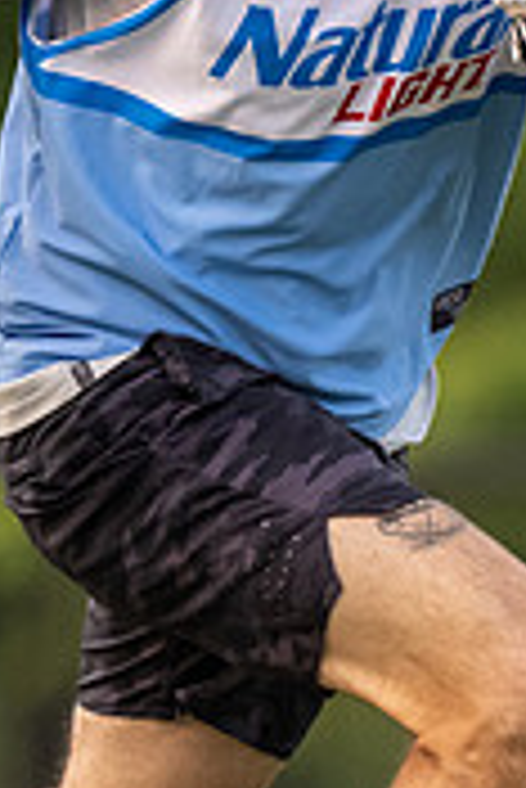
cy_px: 232
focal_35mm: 2219
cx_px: 374
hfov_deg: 0.6
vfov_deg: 0.9
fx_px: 48533
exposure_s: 1/1000
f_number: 5.6
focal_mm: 500
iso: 2500
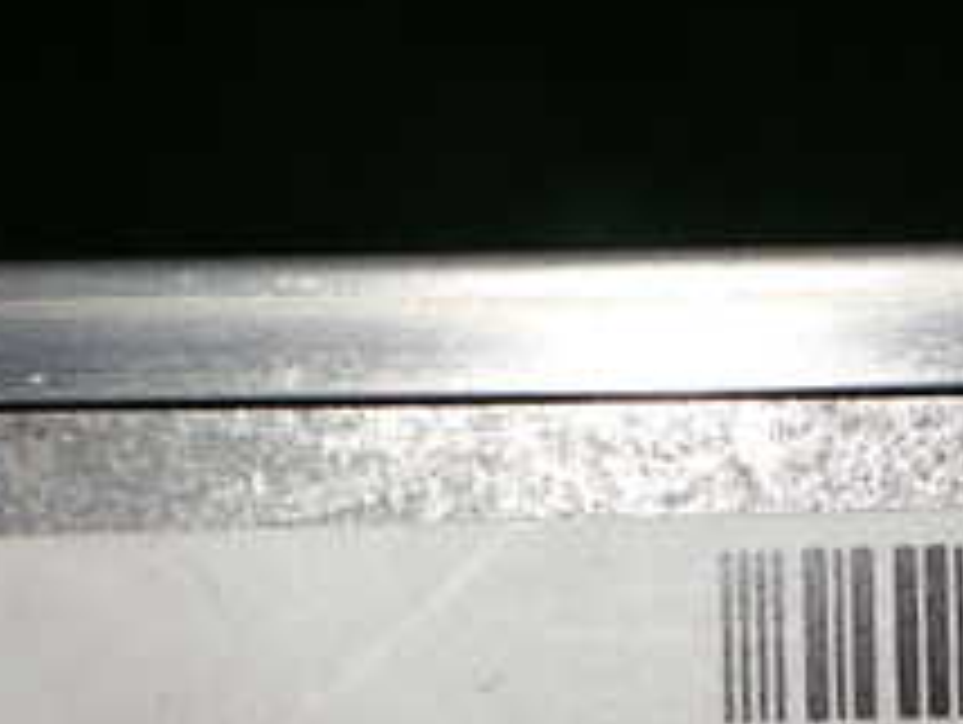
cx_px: 958
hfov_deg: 22.4
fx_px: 2339
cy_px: 805
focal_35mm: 84
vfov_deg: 17.0
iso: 100
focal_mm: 5.4
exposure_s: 1/125
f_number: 2.3
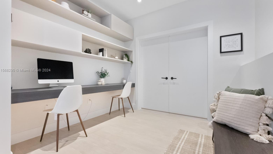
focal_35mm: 15
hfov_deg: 103.0
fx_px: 109
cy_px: 71
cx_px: 134
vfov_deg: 70.4
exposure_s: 1/15
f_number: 22
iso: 40000
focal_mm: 14
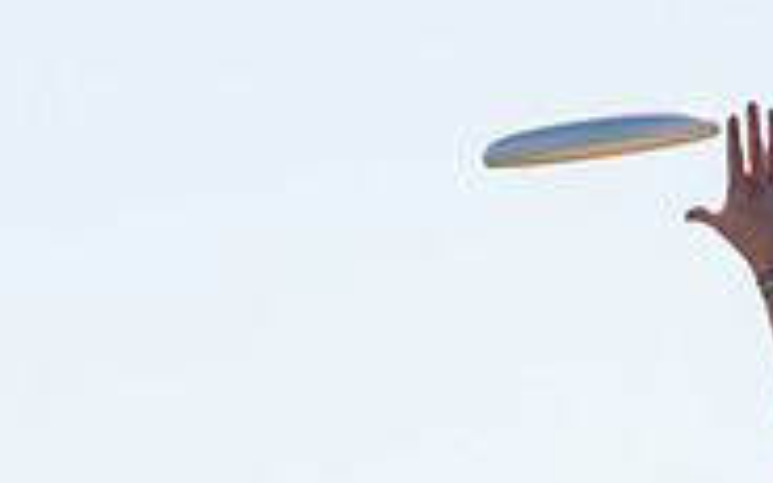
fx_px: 27050
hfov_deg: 1.6
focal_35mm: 1284
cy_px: 1039
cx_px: 965
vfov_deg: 1.0
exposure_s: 1/2500
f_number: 4
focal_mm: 200
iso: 200
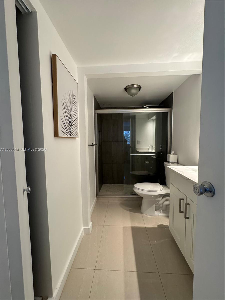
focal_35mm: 14
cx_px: 112
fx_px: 121
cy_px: 150
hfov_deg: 85.7
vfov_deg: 102.1
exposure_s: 1/60
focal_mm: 2.22
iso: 250
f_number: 2.2
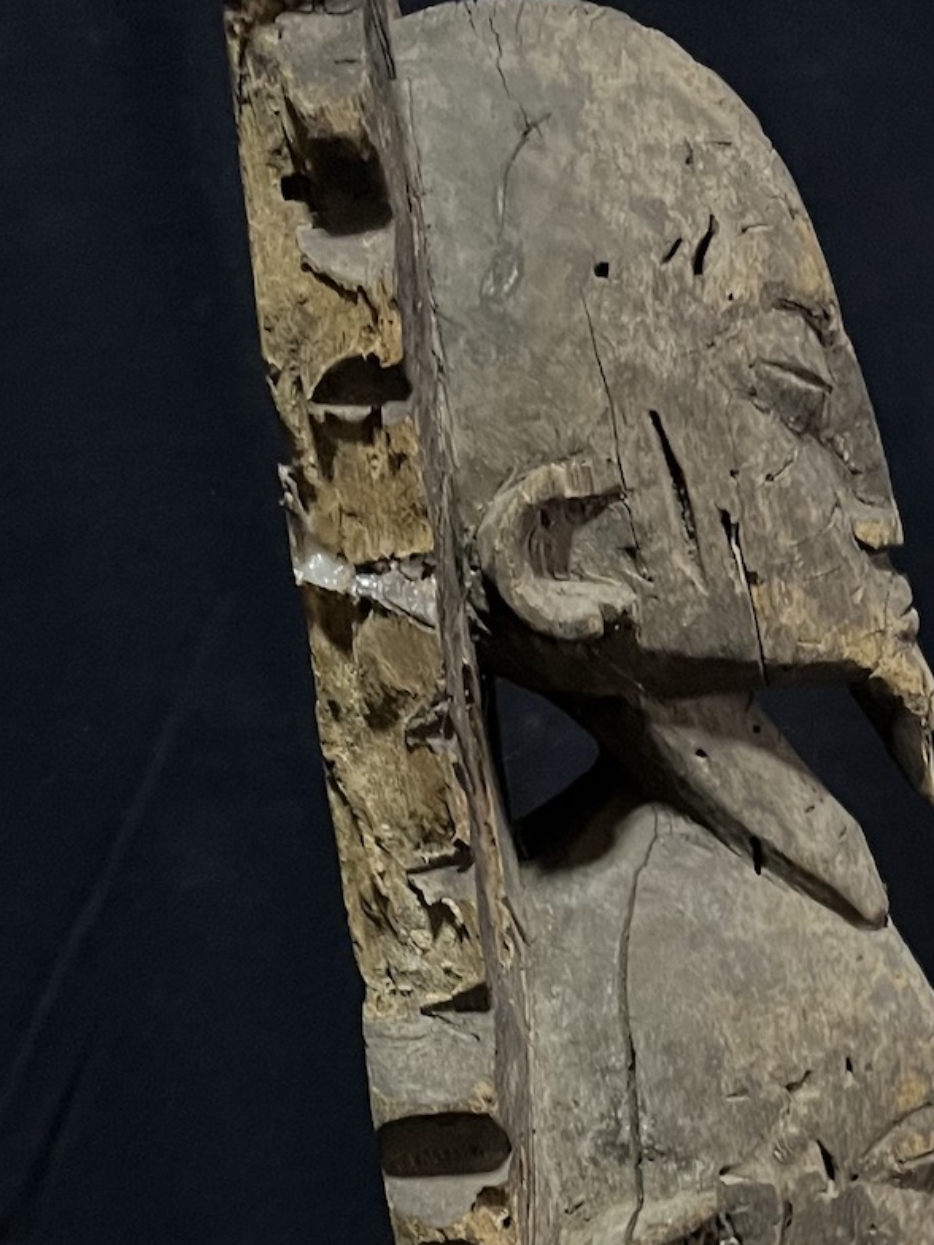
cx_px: 577
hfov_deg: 20.1
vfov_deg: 25.8
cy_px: 1131
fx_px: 2626
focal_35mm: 73
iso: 800
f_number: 1.6
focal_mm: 5.1
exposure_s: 1/30
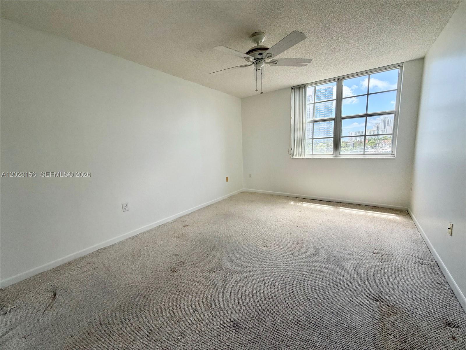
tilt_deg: -8.4
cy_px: 175
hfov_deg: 102.1
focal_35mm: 14
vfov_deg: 85.7
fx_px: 188
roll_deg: +3.0
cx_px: 233
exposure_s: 1/502
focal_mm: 2.22
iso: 64
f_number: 2.2
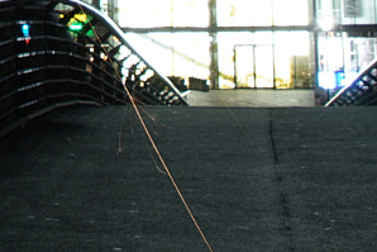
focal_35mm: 161
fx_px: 1687
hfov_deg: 11.8
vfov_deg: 8.0
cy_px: -331
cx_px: -300
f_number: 14
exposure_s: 30
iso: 100
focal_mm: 30
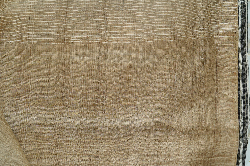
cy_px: 83
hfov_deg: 22.6
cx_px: 125
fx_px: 625
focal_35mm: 90
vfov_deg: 15.2
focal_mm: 90
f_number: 6.3
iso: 1250
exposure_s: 1/100
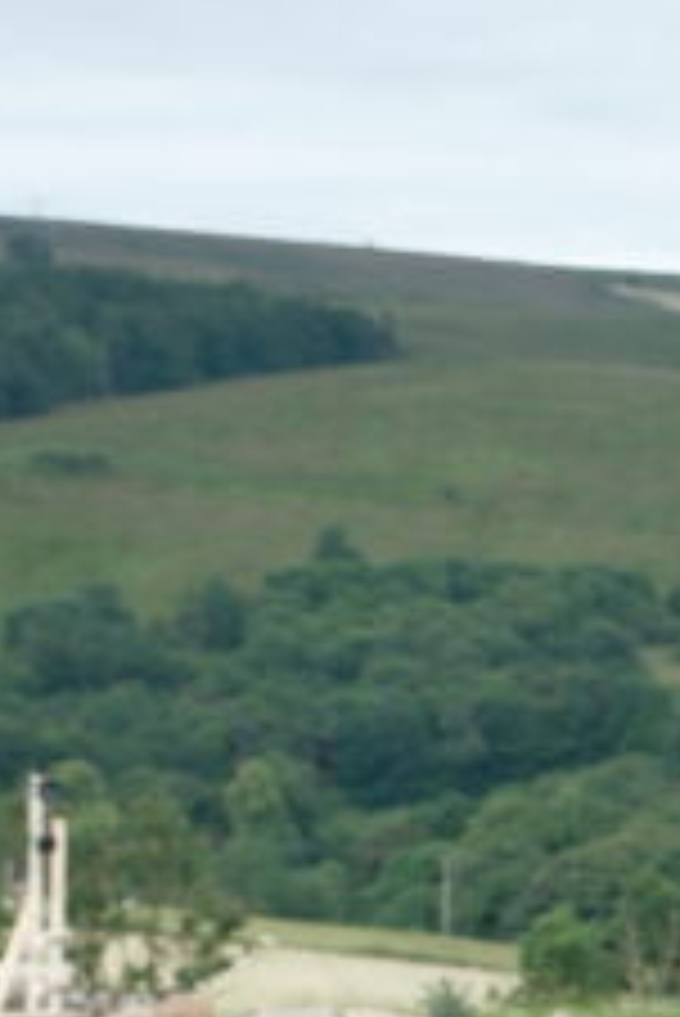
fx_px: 4102
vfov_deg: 13.9
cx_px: 1851
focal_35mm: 145
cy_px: 1100
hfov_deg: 8.4
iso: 400
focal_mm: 21.2
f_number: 5.6
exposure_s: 1/210
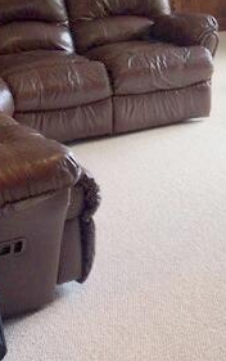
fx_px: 689
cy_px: 57
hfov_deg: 17.7
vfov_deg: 28.5
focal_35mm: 70
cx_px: 272
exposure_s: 1/40
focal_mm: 4.15
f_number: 2.2
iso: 32
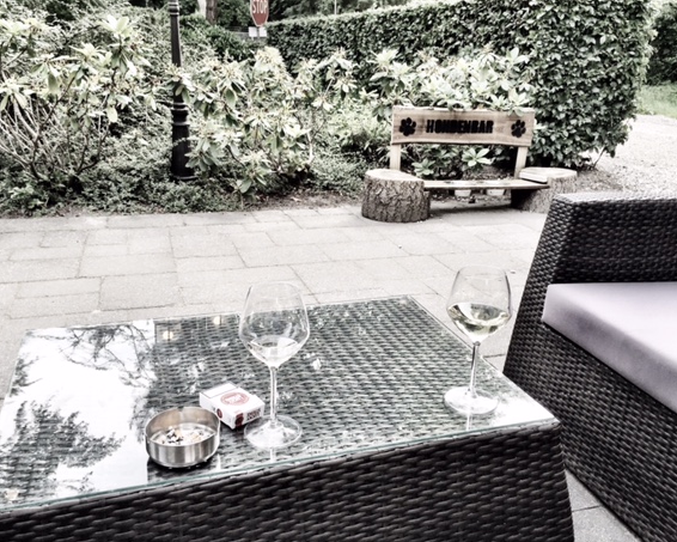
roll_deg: -1.7
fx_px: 641
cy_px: 262
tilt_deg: -18.2
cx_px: 337
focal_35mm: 32
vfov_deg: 45.8
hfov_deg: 55.7
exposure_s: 1/395
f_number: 2.2
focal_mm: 4.15
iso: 32
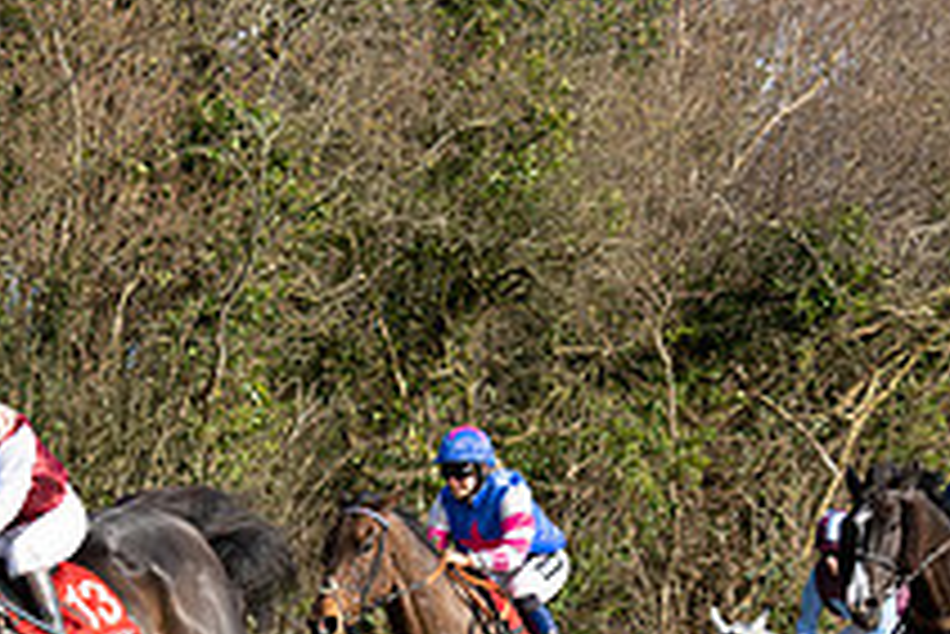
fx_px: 5809
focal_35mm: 220
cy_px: 605
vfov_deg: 6.2
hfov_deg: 9.3
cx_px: 509
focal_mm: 80
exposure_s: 1/1250
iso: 200
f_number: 4
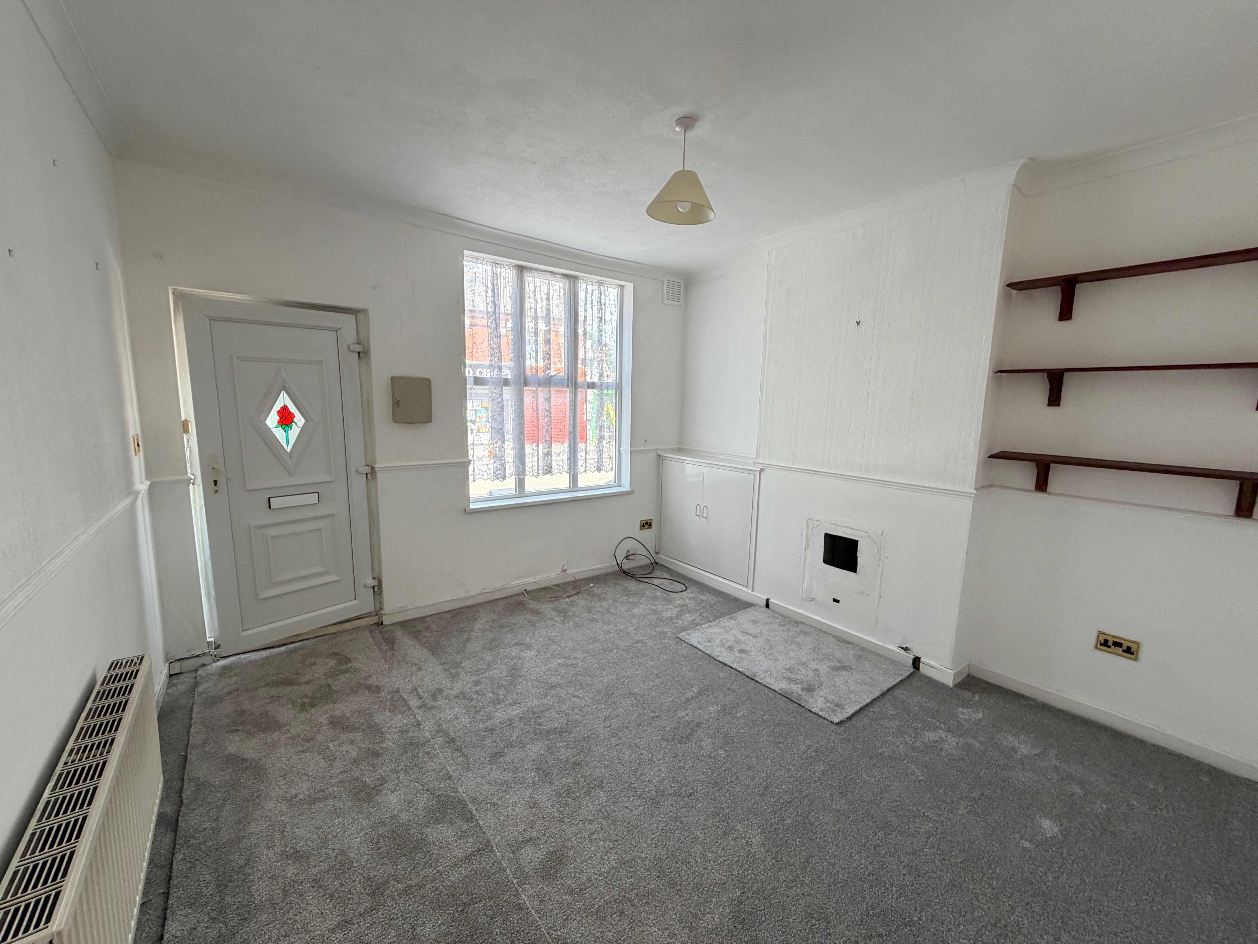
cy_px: 472
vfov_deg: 85.7
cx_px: 629
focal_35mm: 14
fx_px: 509
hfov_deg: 102.1
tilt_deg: -8.8
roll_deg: -0.8
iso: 160
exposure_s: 1/121
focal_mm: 2.22
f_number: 2.2
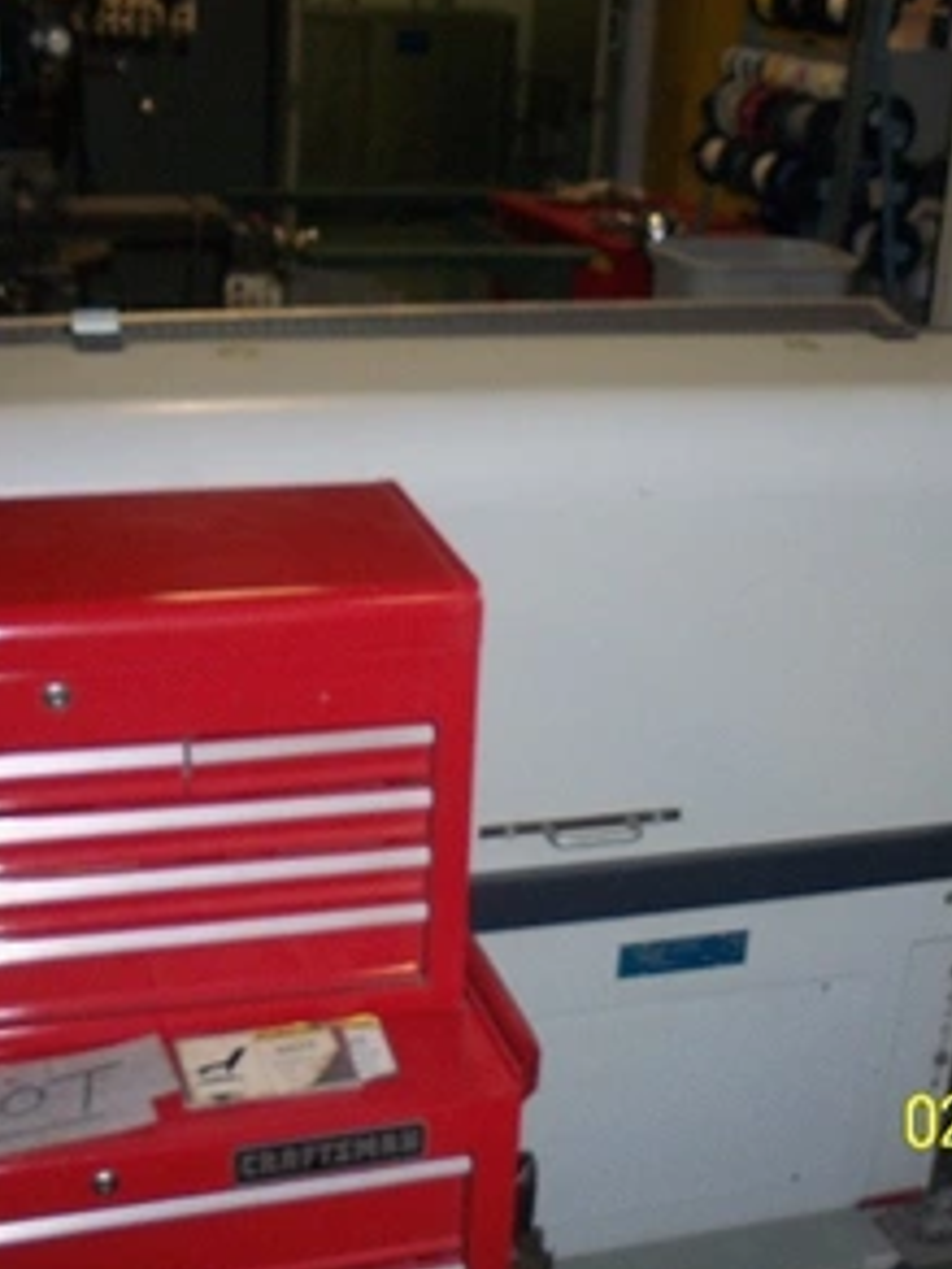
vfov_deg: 36.8
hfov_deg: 28.0
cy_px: 630
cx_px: 469
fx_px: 1907
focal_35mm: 52
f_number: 3.5
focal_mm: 6.3
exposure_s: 1/60
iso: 200
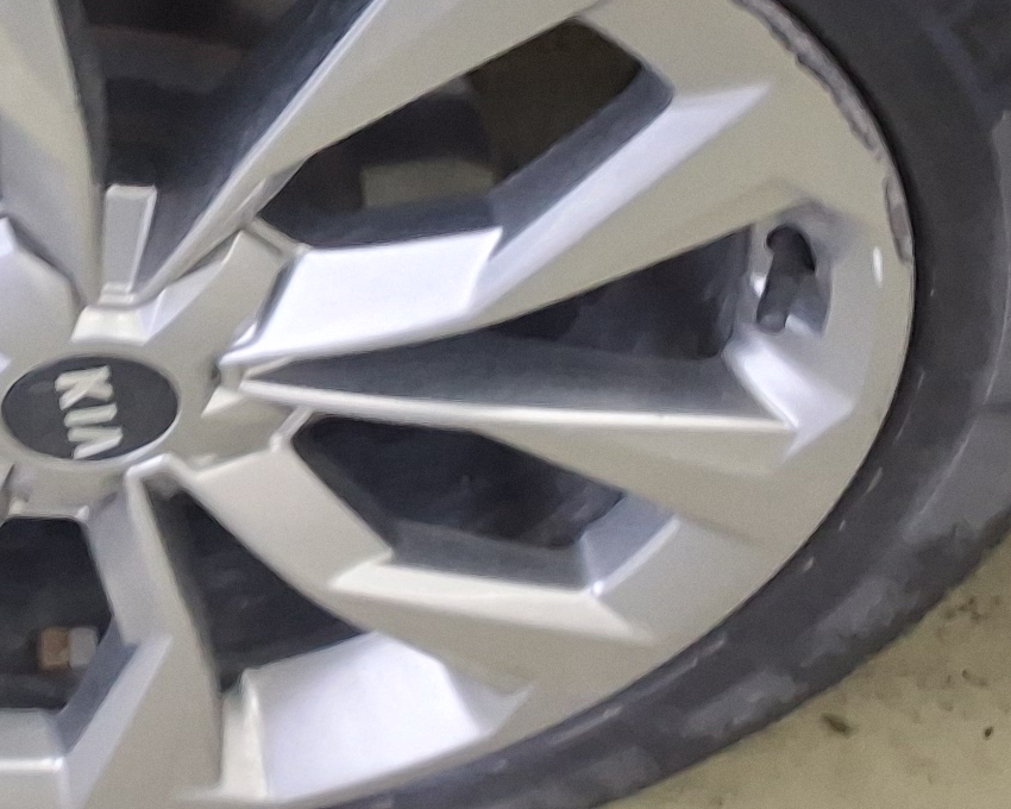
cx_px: -37
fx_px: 3142
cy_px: 264
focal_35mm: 105
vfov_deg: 14.6
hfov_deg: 17.8
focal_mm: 2.91
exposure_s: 1/40
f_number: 1.9
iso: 80
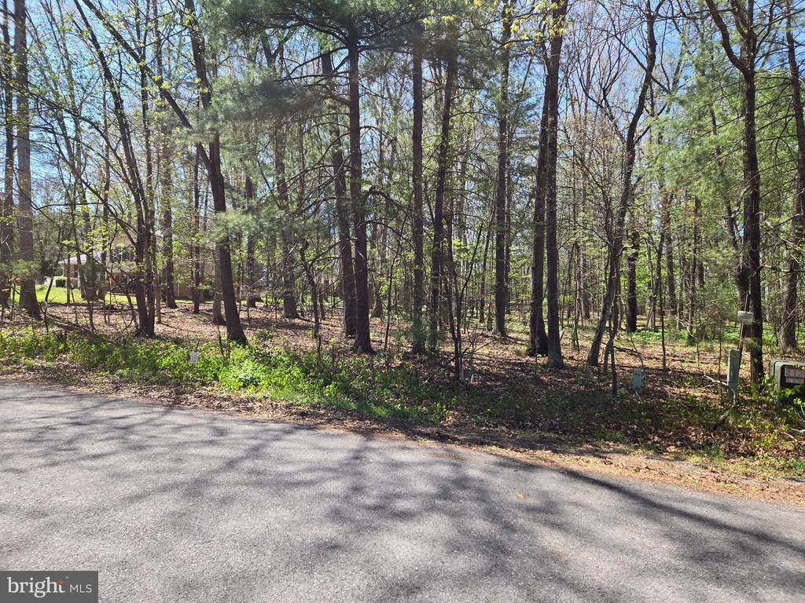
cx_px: 402
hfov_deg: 73.9
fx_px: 535
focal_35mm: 23
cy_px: 302
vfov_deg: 58.9
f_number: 1.8
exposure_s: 1/612
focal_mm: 5.4
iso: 25
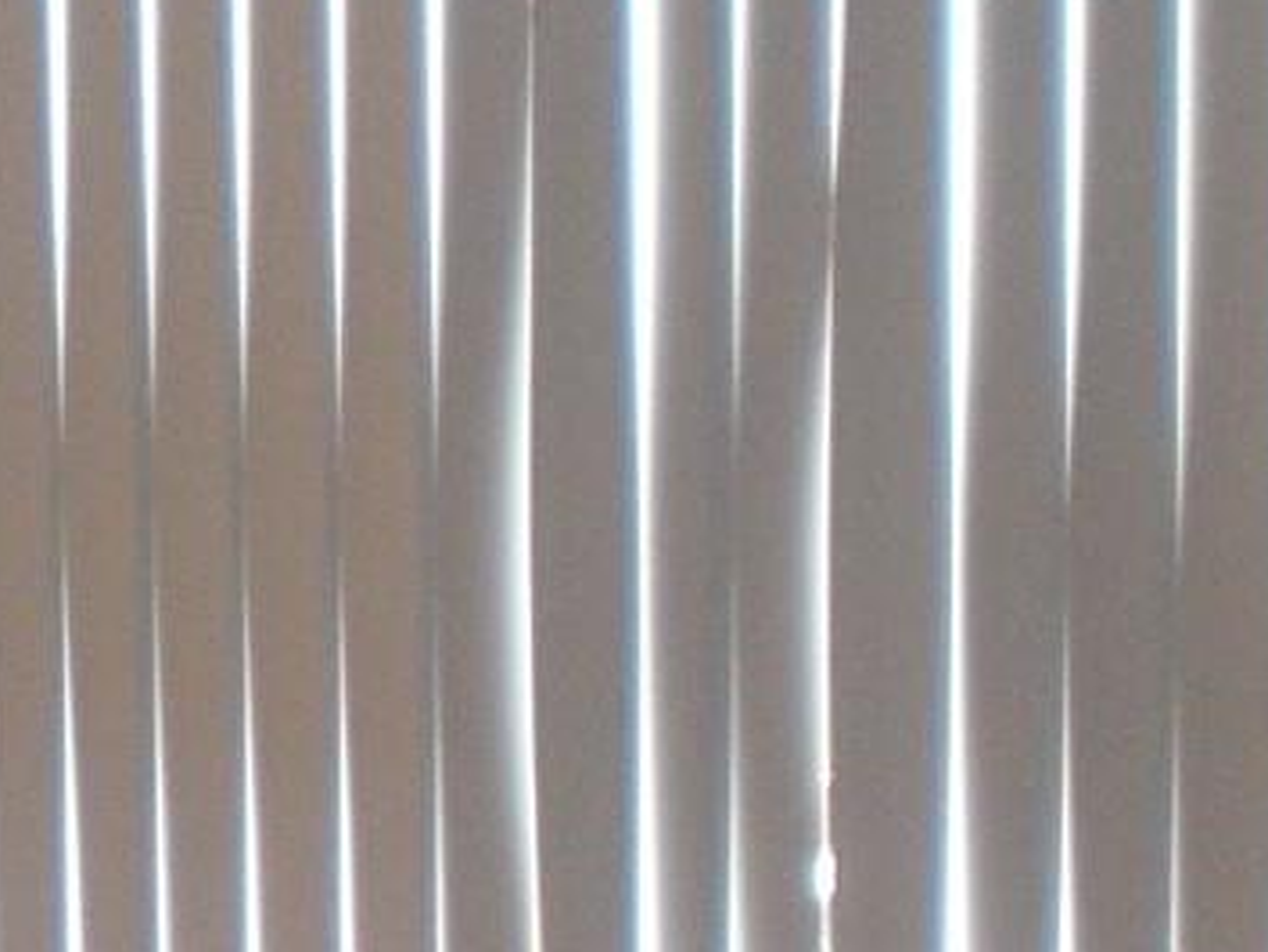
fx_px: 6303
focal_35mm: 172
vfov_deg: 8.6
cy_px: 1074
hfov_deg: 11.0
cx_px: -711
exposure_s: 1/60
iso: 200
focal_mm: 6.3
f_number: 3.1
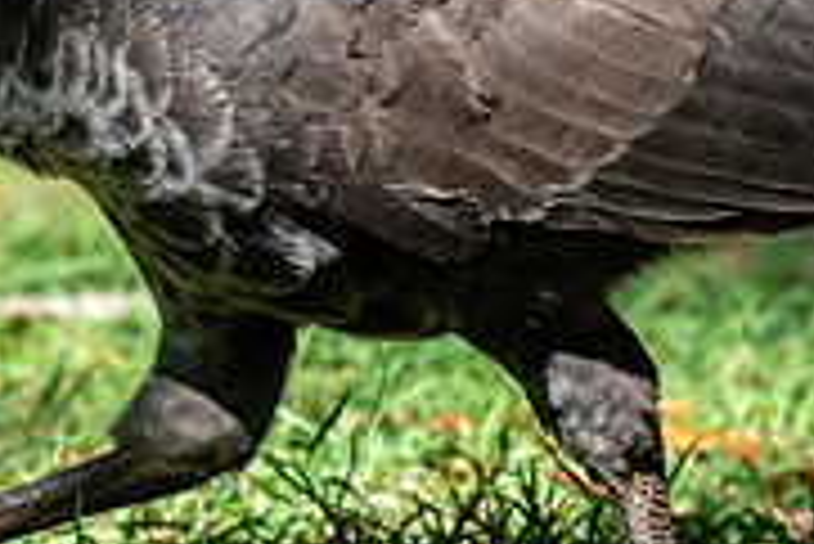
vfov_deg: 1.0
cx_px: 440
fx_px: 30119
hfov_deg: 1.5
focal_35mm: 1331
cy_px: 17
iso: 800
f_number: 5.6
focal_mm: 360
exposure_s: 1/1000
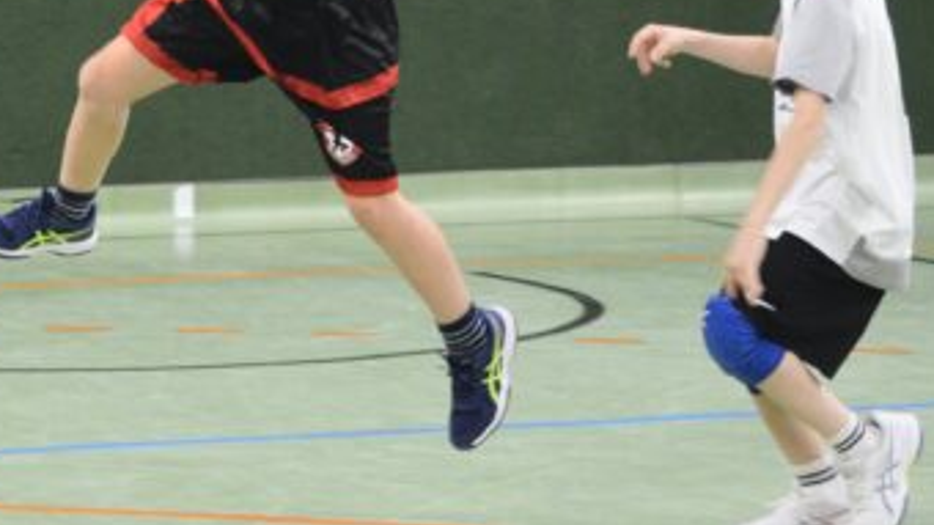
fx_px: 6427
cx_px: 47
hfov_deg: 8.3
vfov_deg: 4.7
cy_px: 143
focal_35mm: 260
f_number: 4
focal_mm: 55
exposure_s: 1/250
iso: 1600
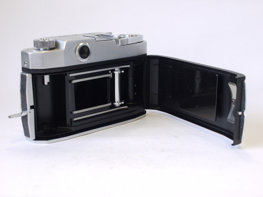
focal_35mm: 60
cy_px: 98
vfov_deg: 24.4
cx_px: 132
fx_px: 456
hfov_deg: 32.2
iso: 400
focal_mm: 30
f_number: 6.3
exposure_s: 1/40
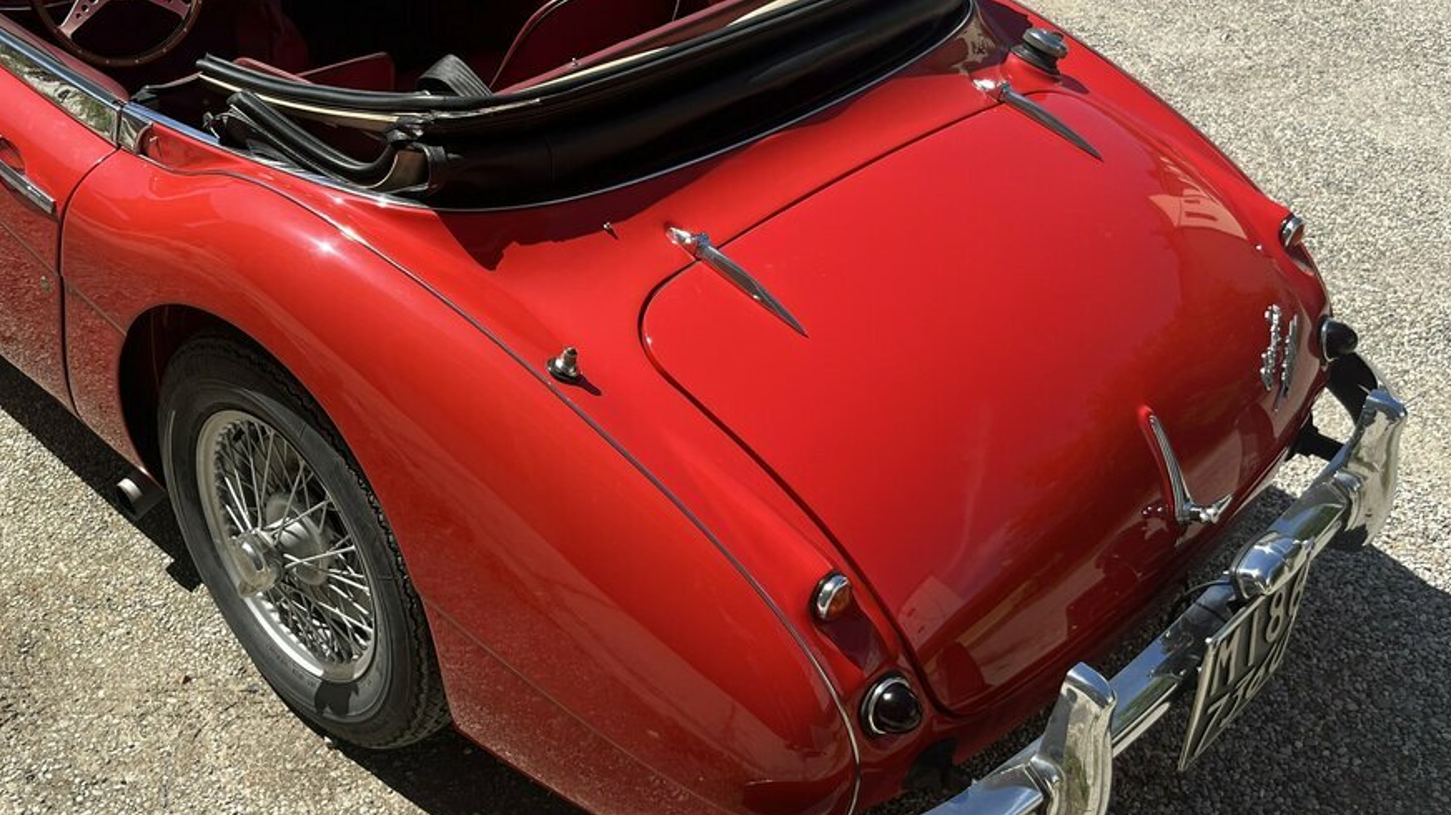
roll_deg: +0.4
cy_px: 359
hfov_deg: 50.7
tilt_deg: -33.5
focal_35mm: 39
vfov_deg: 30.4
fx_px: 1500
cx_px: 479
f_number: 1.6
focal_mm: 5.1
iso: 50
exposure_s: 1/2632
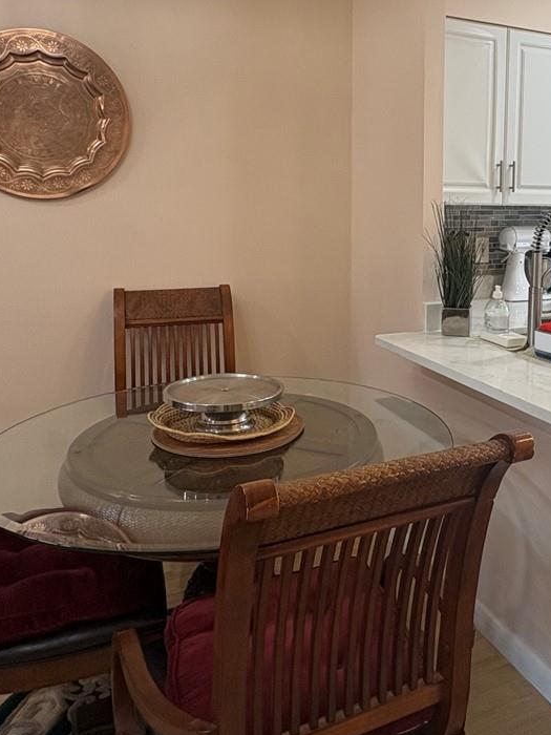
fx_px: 679
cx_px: 398
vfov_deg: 55.9
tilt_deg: -4.3
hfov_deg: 43.1
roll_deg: +0.1
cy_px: 259
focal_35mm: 32
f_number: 2.2
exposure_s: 1/120
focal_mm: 2.22
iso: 200
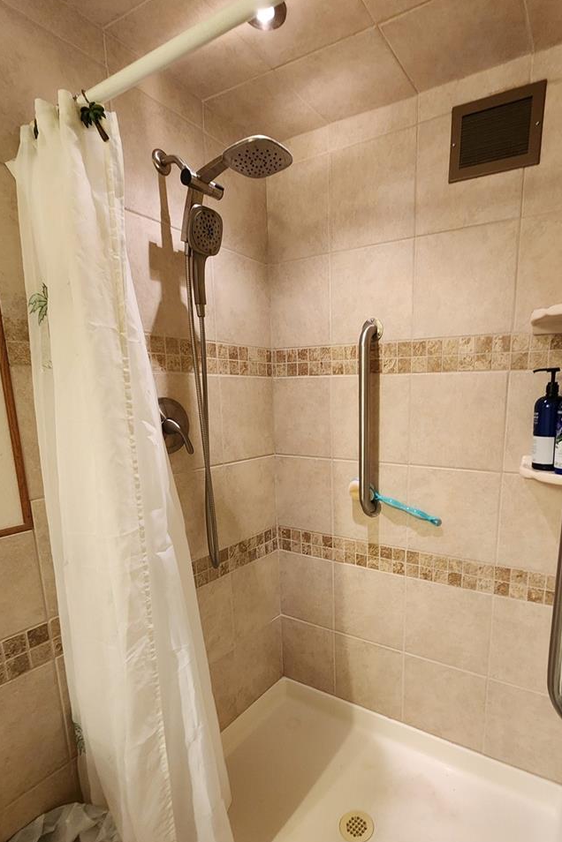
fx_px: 398
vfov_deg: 92.7
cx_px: 338
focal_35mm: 17
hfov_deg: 69.7
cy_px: 481
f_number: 2.2
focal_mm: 2.2
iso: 400
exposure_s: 1/60
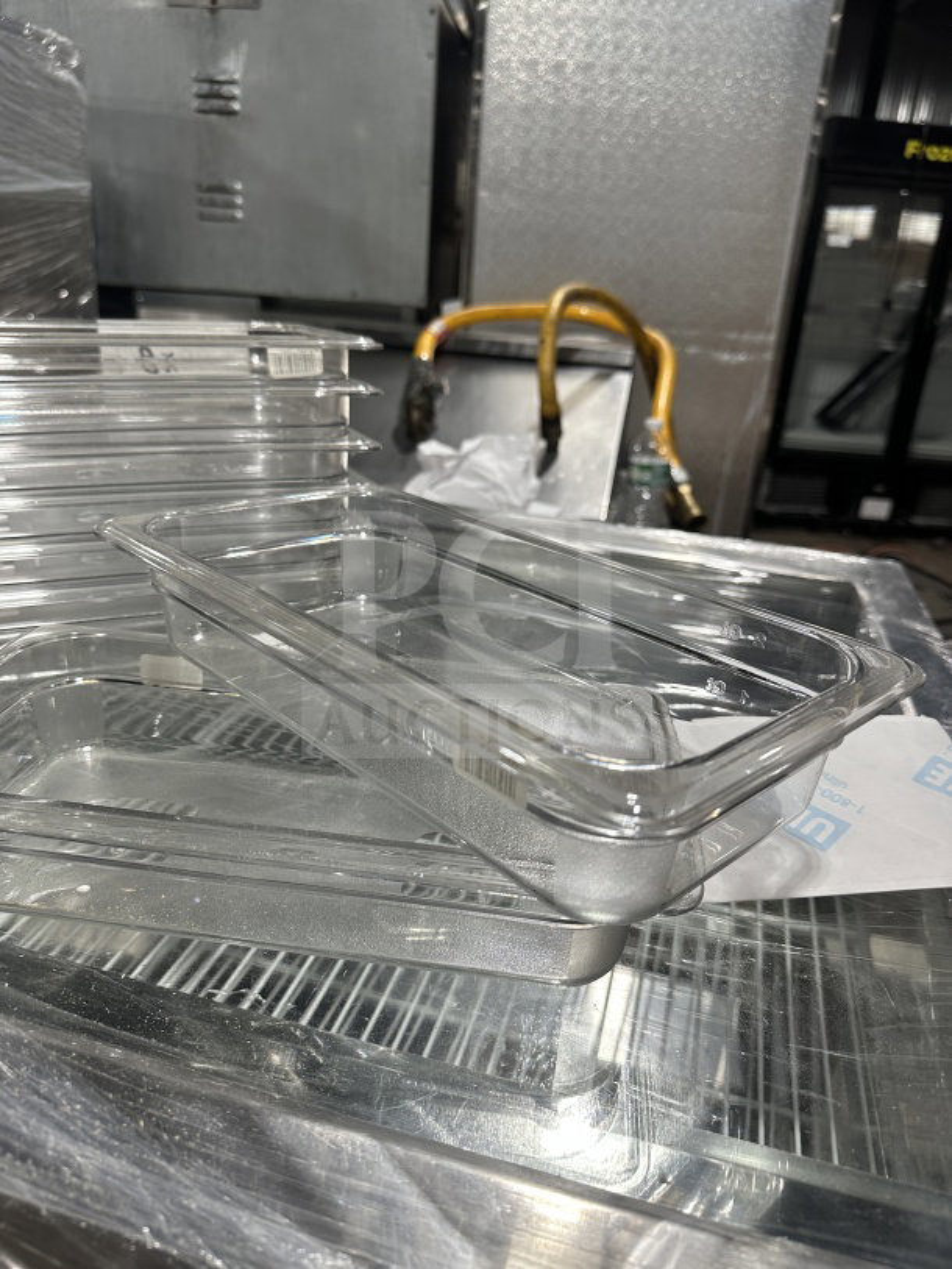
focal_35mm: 24
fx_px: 880
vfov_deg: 71.6
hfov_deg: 56.8
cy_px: 634
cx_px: 476
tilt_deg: -22.0
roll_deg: -6.3
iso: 160
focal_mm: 6.86
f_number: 1.78
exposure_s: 1/121
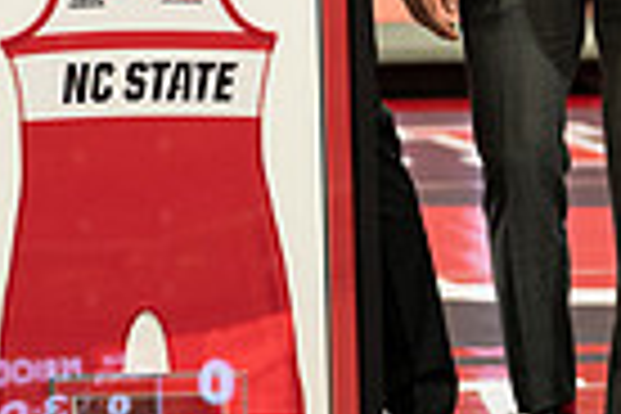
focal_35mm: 493
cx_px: 256
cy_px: -371
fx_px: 8504
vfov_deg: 2.8
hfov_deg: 4.2
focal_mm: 117
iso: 2500
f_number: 2.8
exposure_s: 1/640
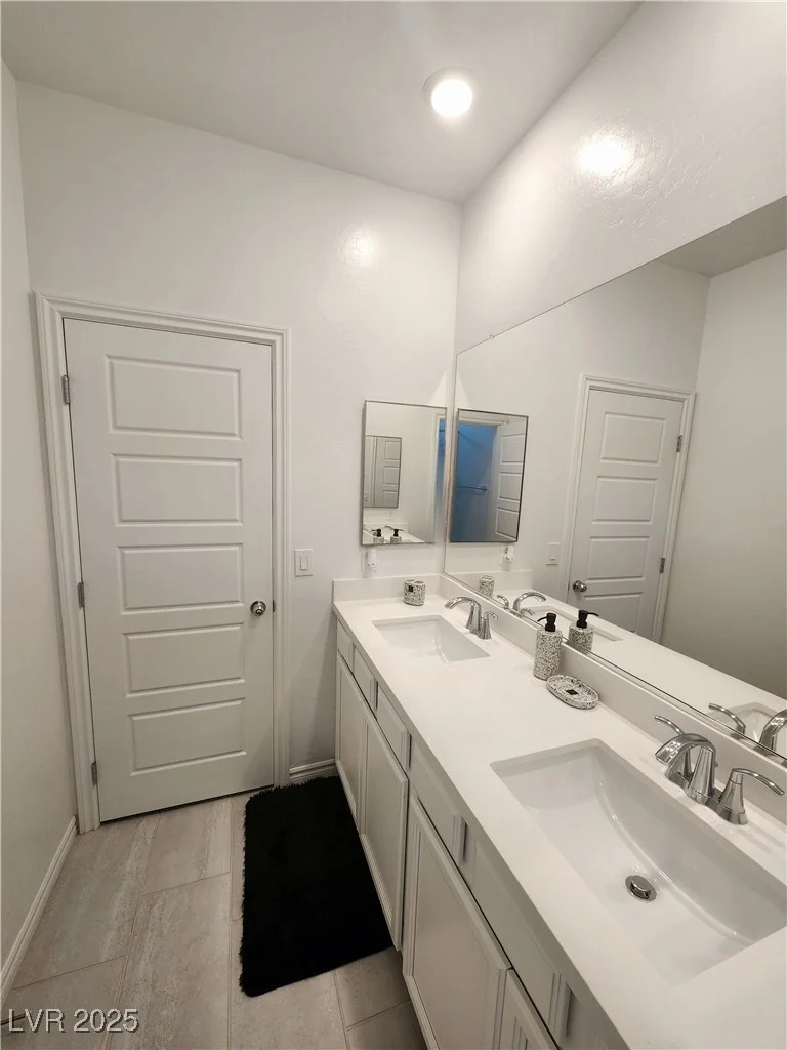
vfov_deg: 106.2
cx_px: 394
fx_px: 394
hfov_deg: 89.9
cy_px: 525
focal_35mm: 13
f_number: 2.2
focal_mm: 2.2
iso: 100
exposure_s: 1/60.2
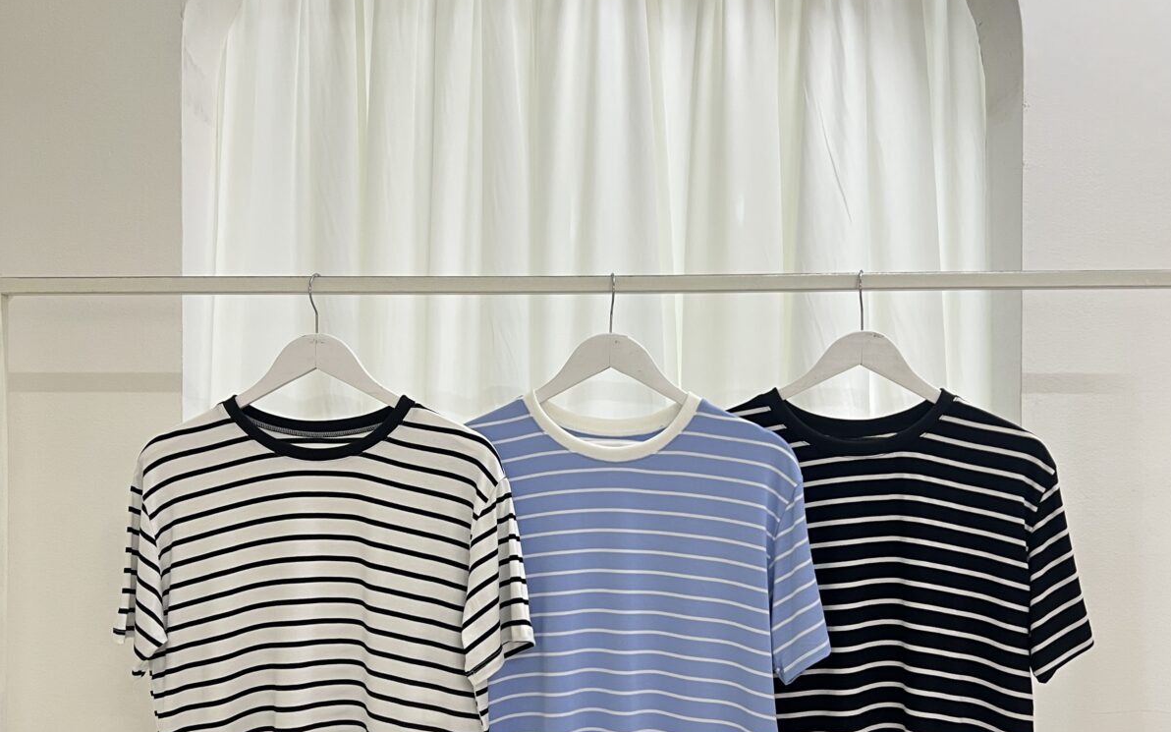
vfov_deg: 34.3
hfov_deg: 52.7
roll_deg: +0.4
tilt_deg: +0.1
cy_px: 442
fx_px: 1181
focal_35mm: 37
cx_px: 588
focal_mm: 5.7
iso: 125
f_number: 1.5
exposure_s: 1/50
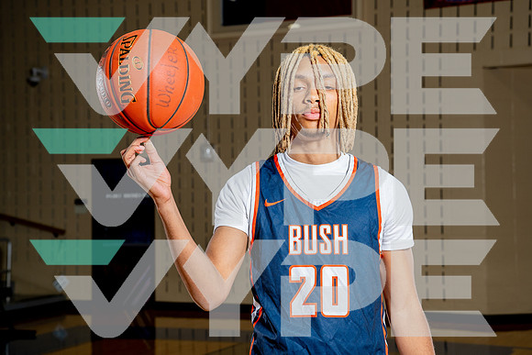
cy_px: 178
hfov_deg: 28.8
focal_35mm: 70
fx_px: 1035
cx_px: 266
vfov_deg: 19.5
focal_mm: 70
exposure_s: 1/250
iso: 400
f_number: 6.3
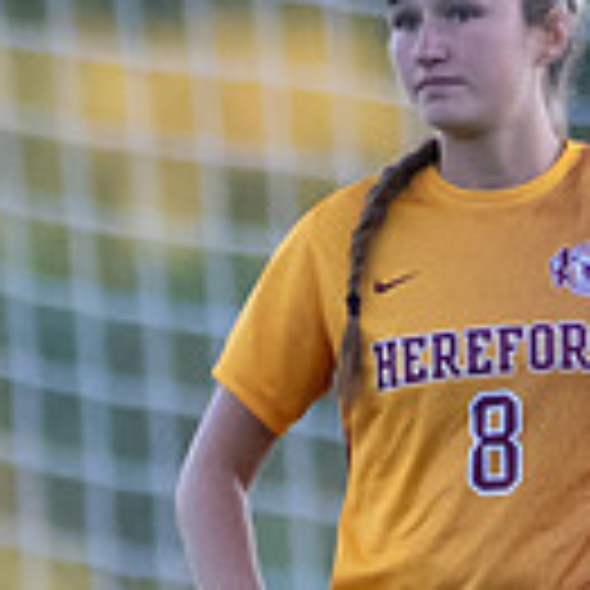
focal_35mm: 3263
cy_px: 908
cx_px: 392
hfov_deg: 0.5
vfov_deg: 0.5
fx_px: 62921
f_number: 2.8
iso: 1400
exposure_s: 1/1600
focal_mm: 300
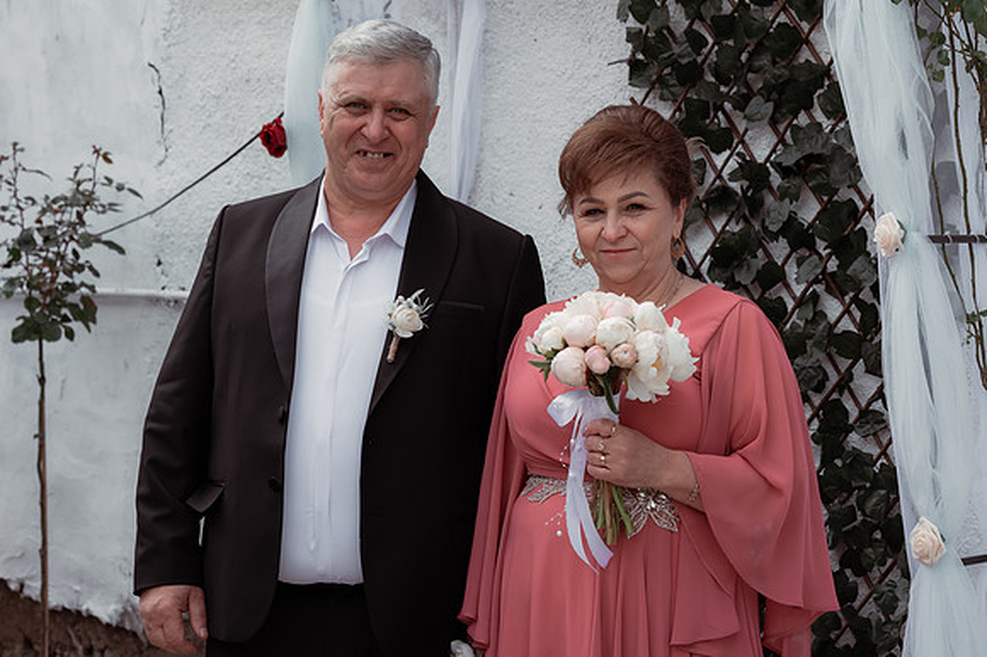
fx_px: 2329
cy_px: 328
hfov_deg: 23.9
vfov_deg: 16.1
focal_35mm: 85
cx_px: 494
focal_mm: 85
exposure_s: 1/400
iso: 320
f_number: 7.1
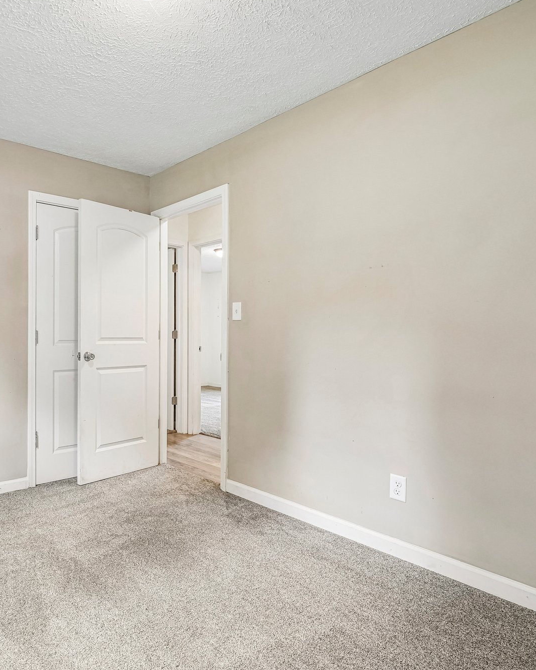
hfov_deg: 58.7
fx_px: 456
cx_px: 157
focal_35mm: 23
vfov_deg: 72.6
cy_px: 335
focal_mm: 16
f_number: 8
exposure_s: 1/30
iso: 1600
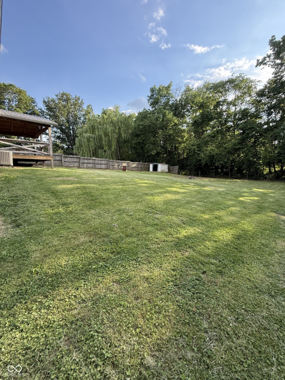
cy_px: 190
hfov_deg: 85.7
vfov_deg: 102.1
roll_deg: -0.6
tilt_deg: -6.9
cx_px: 142
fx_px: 154
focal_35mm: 14
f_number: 2.2
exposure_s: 1/297
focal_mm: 2.22
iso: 64
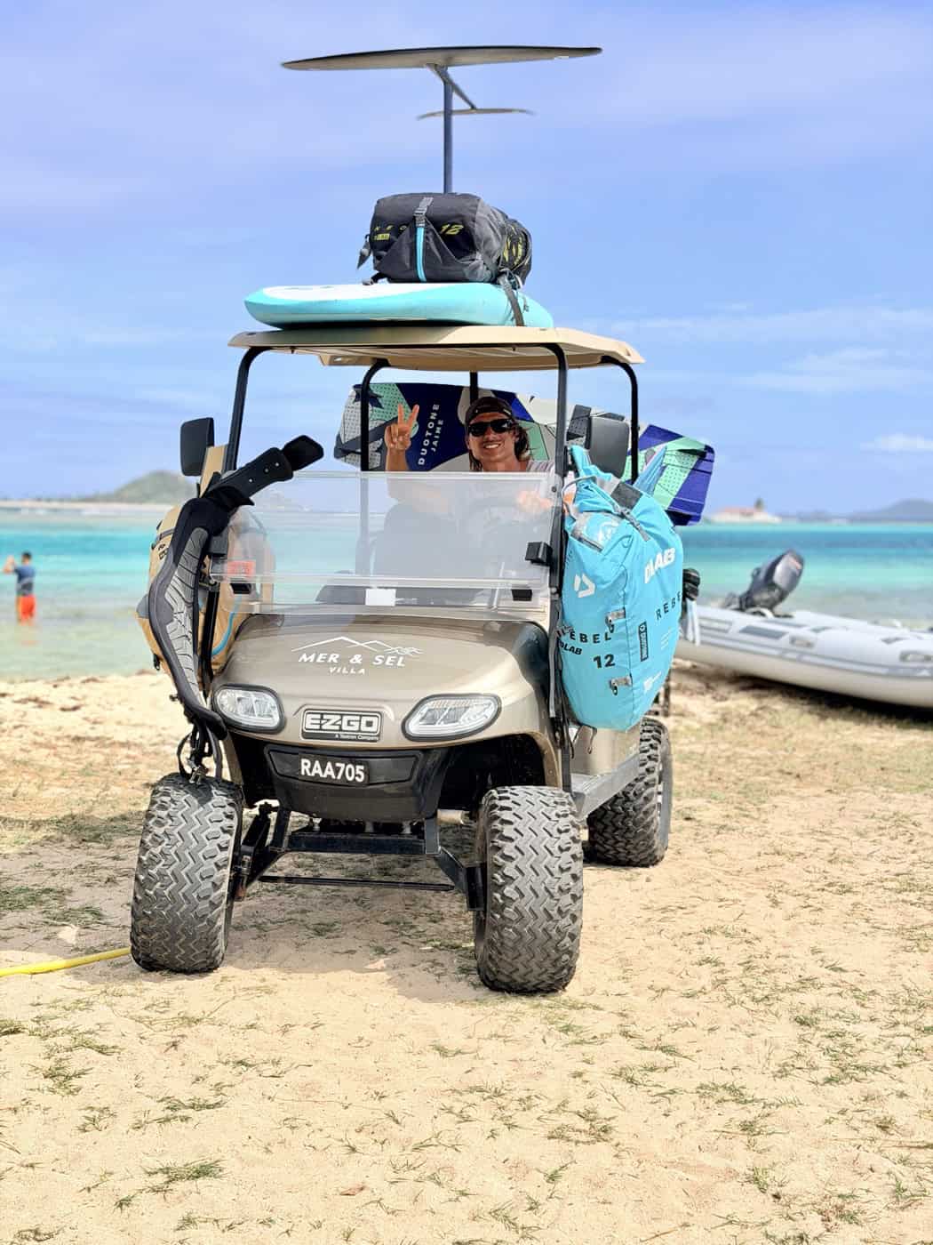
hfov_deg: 30.3
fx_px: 1725
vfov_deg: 39.7
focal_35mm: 48
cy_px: 622
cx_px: 466
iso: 80
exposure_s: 1/7874
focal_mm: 6.8
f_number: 1.8
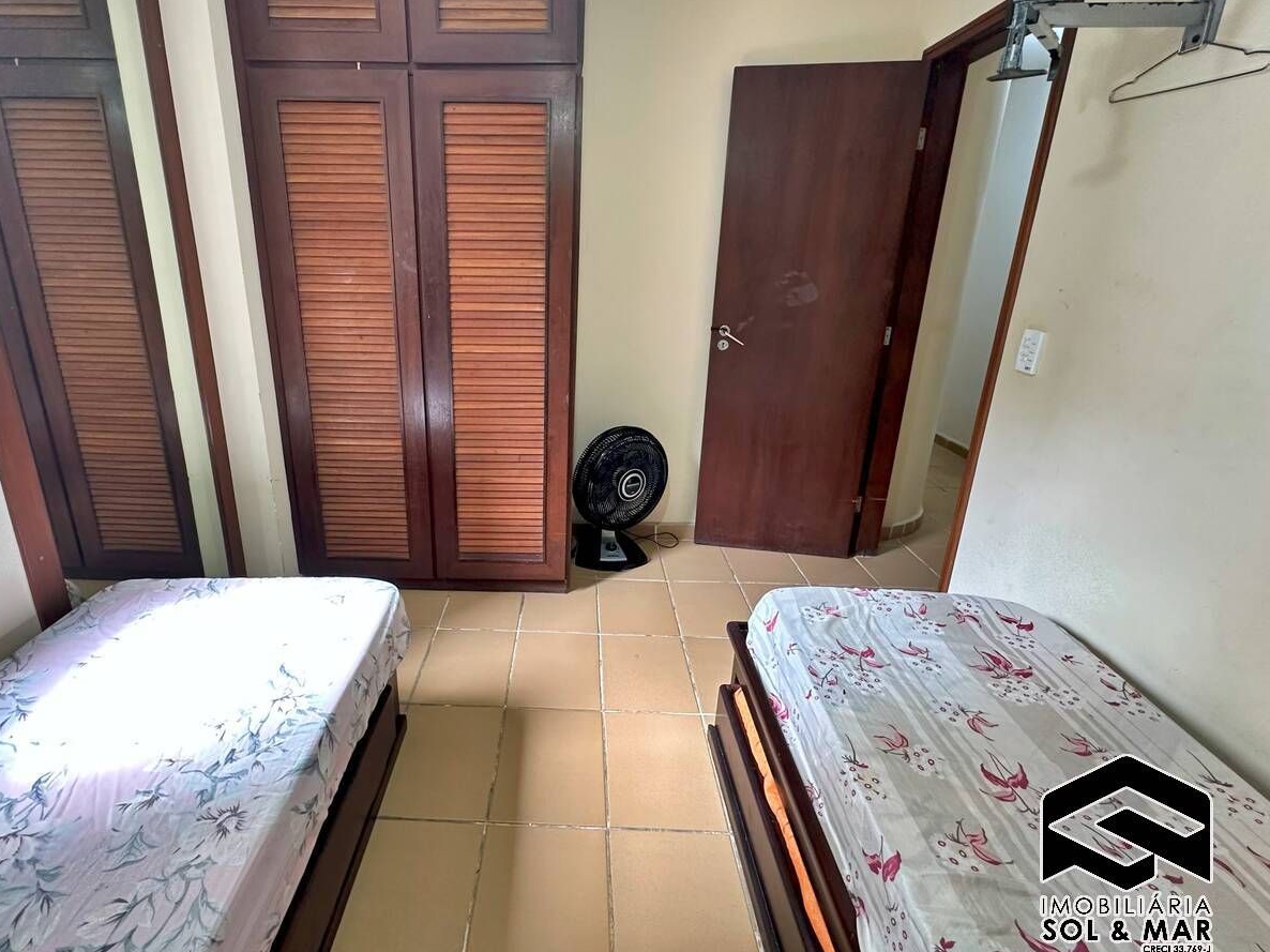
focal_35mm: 17
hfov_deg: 90.6
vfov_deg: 74.6
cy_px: 442
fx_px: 624
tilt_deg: -17.2
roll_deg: -1.4
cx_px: 559
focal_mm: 2.22
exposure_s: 1/60
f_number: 2.2
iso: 250
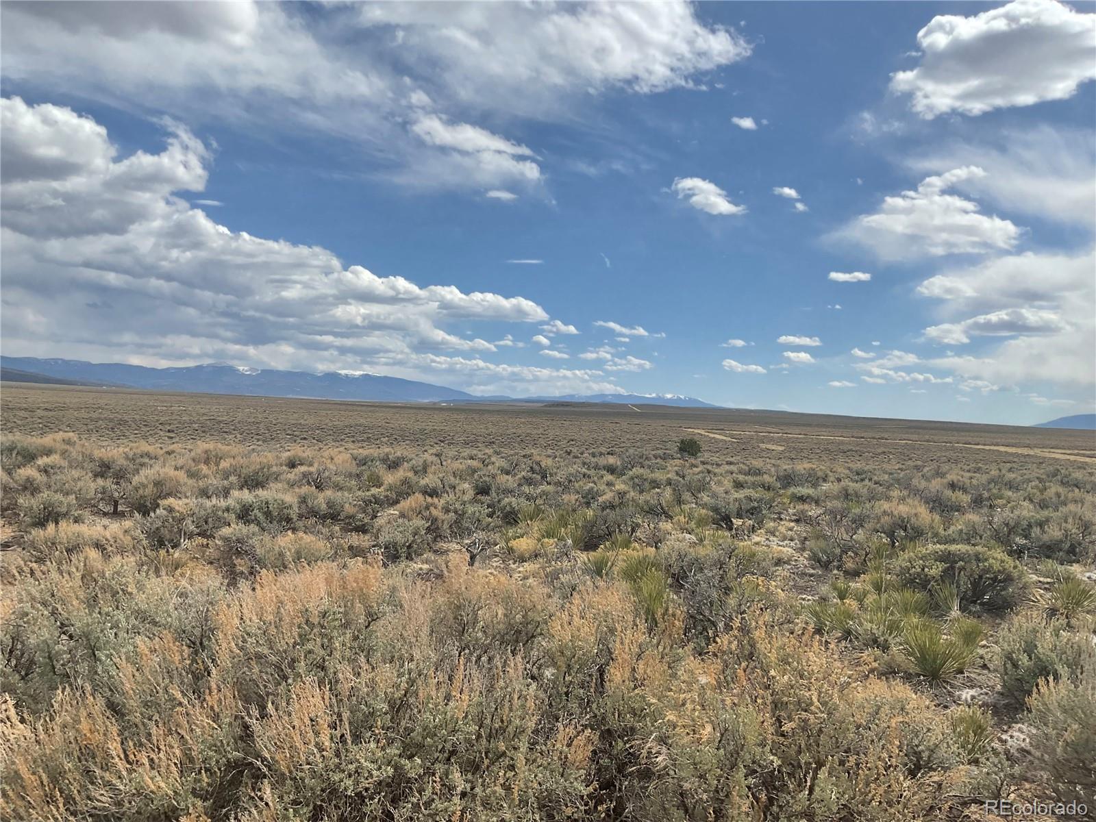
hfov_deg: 61.7
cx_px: 548
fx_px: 918
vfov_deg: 48.2
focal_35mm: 29
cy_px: 411
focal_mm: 3
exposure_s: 1/3322
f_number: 1.8
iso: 16
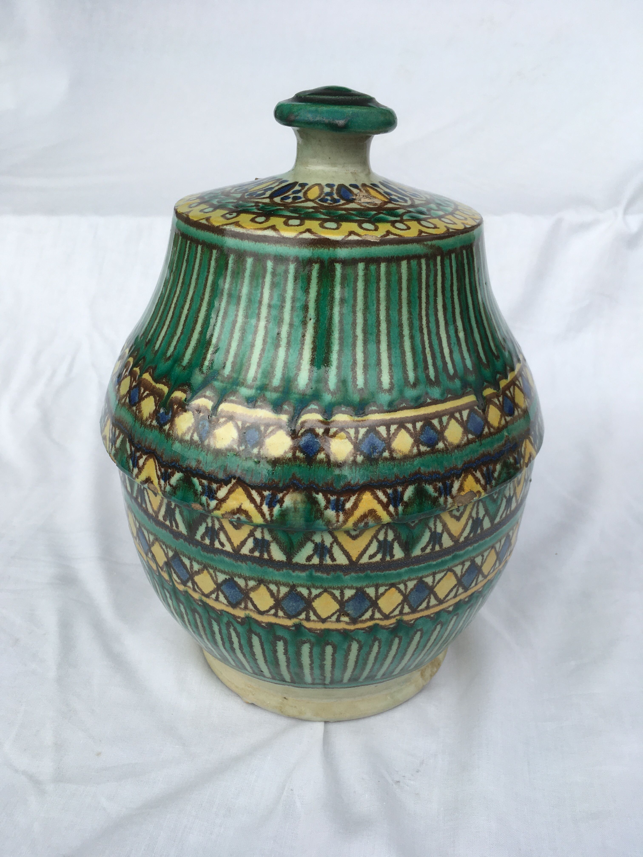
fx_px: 718
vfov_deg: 61.7
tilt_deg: -26.6
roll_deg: -0.4
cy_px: 428
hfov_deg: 48.2
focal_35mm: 29
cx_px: 322
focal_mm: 4.15
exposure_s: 1/164
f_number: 2.2
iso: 25
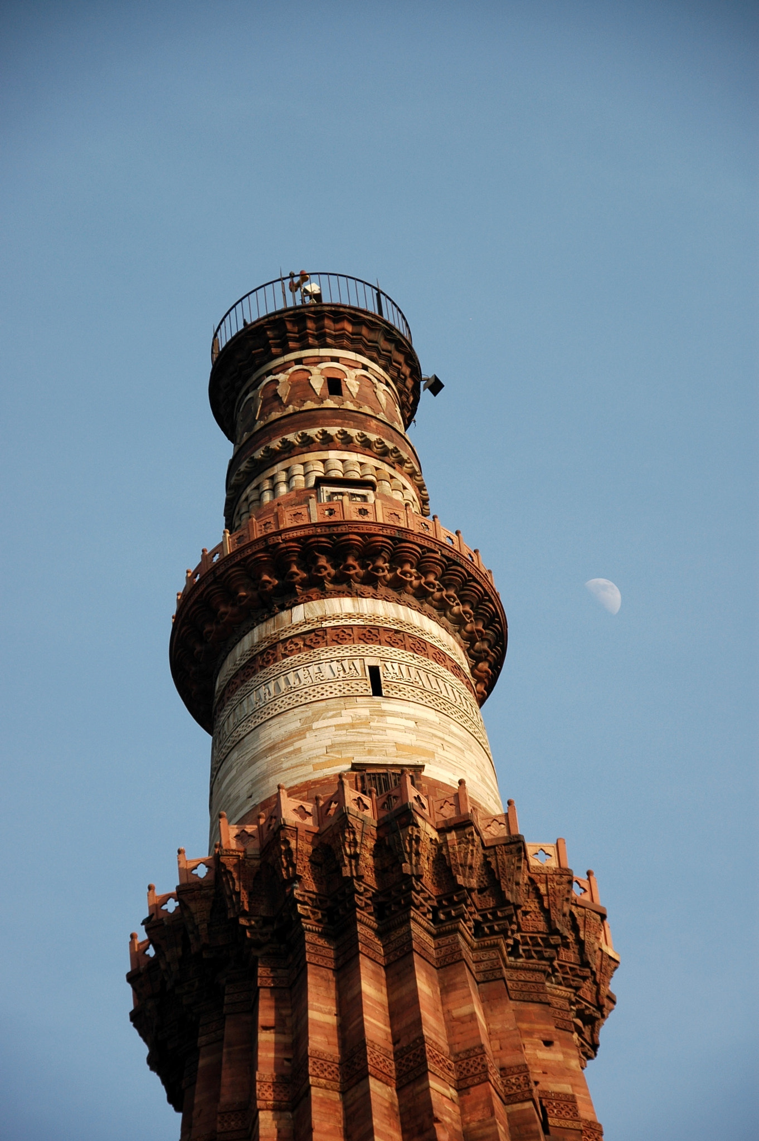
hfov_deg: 9.3
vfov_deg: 14.0
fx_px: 4656
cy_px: 570
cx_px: 380
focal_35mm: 147
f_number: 5.6
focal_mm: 98
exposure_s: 1/500
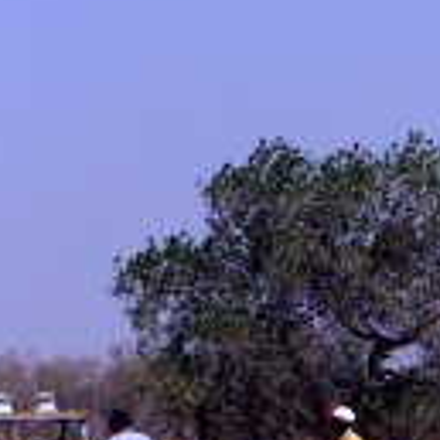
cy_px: 358
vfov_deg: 4.4
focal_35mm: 396
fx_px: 5695
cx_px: 471
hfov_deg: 4.4
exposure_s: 1/1000
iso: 80
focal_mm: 21.2
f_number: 6.3
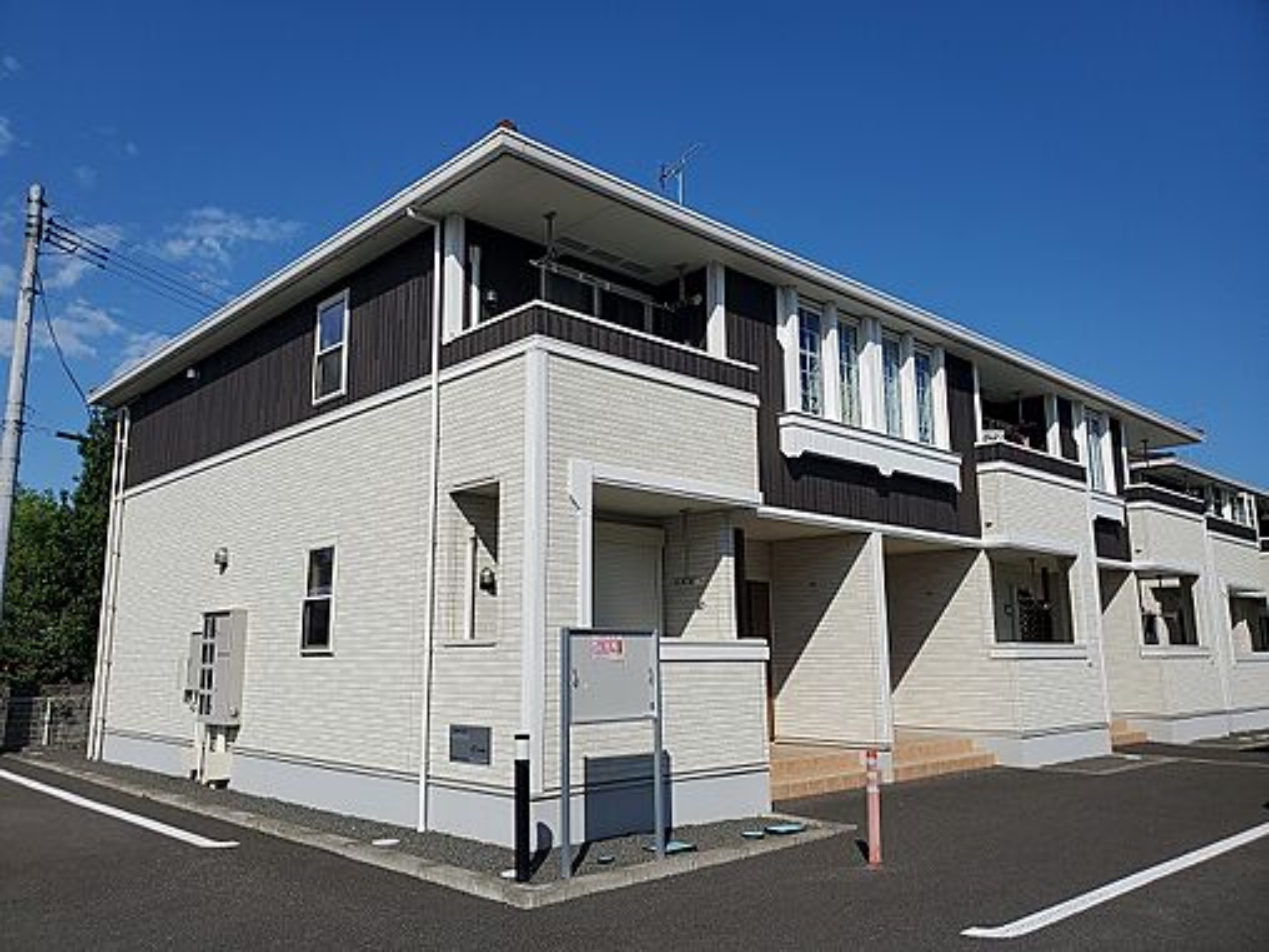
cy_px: 476
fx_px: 953
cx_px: 634
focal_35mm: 26
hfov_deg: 67.3
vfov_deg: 53.1
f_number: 2.4
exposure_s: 1/3050
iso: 50
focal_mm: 4.3
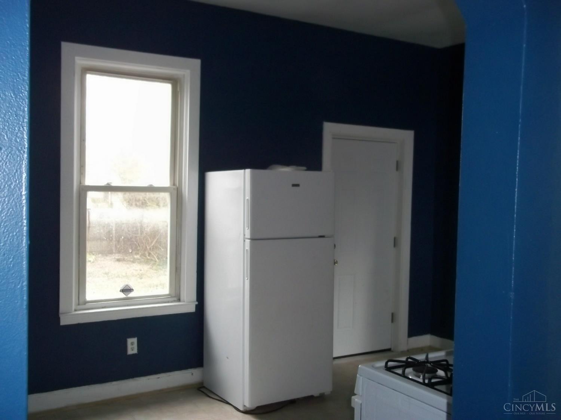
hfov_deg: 51.4
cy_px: 210
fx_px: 583
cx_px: 280
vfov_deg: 39.7
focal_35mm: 36
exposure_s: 1/80
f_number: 3.1
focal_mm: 6.5
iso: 250
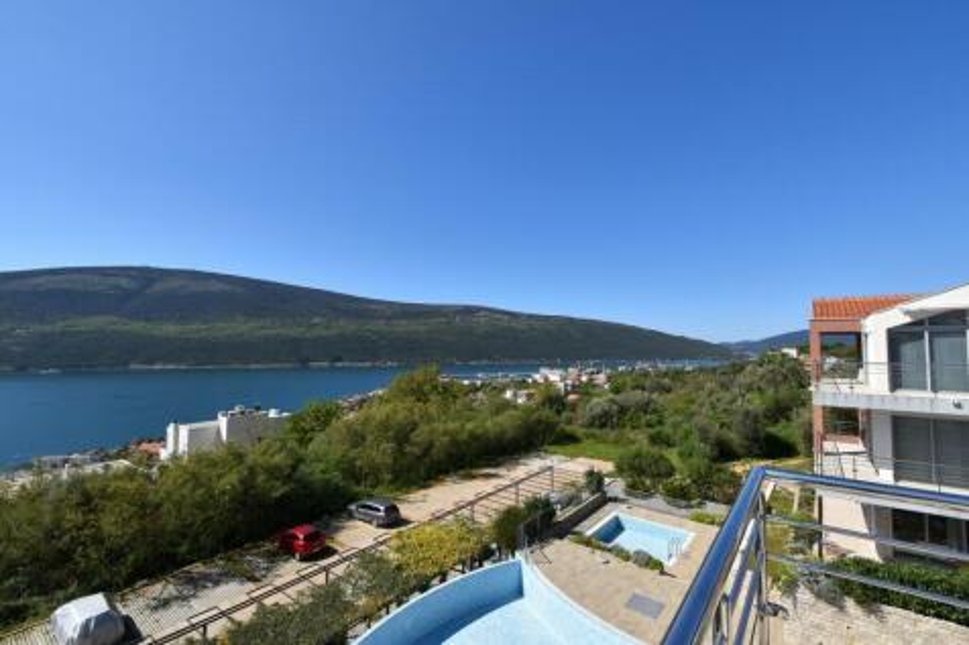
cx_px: 484
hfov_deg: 100.4
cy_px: 322
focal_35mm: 15
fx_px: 404
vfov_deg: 77.3
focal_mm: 10
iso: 200
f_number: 10
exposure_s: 1/400
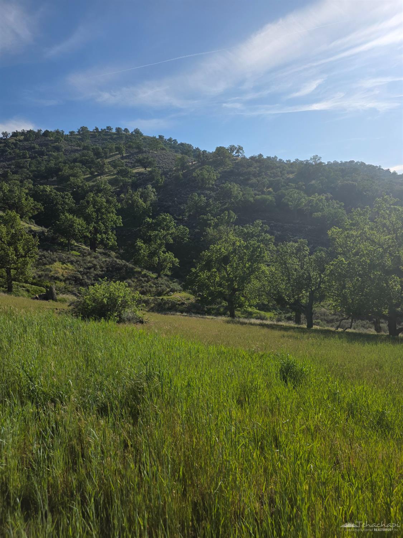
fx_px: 357
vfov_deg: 73.9
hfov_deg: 58.9
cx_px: 202
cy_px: 269
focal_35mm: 23
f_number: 1.7
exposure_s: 1/7944
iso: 80
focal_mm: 6.3
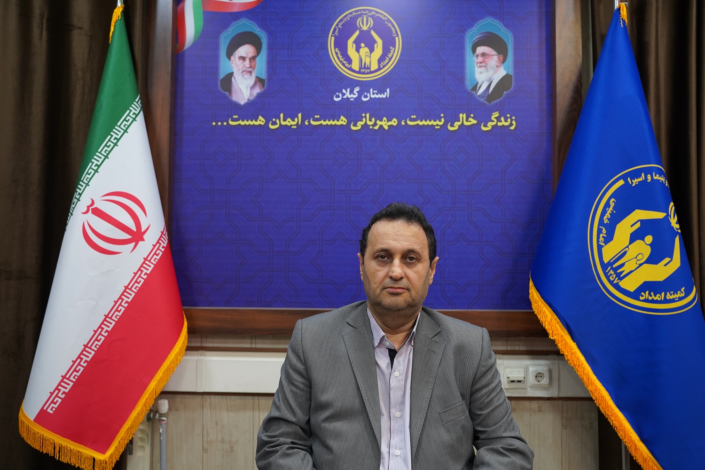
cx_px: 352
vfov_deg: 43.6
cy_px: 235
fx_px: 587
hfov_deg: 61.9
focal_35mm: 30
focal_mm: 30
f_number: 4
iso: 1250
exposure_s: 1/160
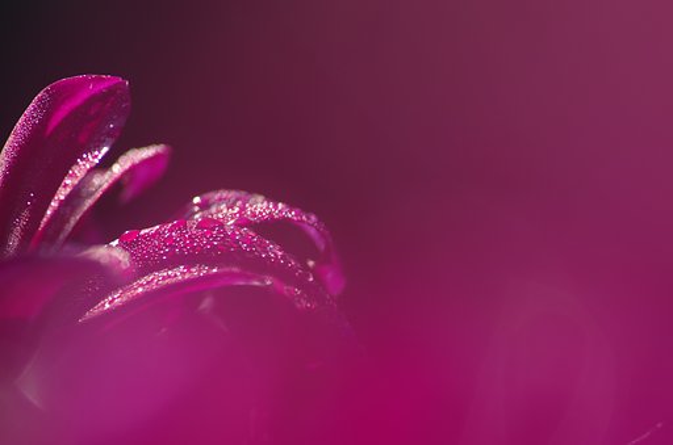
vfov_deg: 10.1
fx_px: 2518
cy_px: 222
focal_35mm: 135
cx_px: 336
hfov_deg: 15.2
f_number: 3.5
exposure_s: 1/100
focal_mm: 90
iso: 320
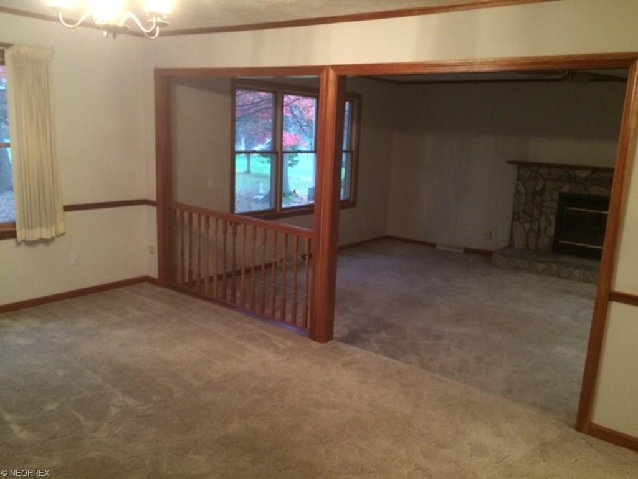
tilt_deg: -12.1
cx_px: 319
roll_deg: -3.0
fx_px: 534
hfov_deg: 61.7
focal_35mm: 29
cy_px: 240
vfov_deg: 48.2
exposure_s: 1/24
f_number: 2.2
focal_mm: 4.15
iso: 250
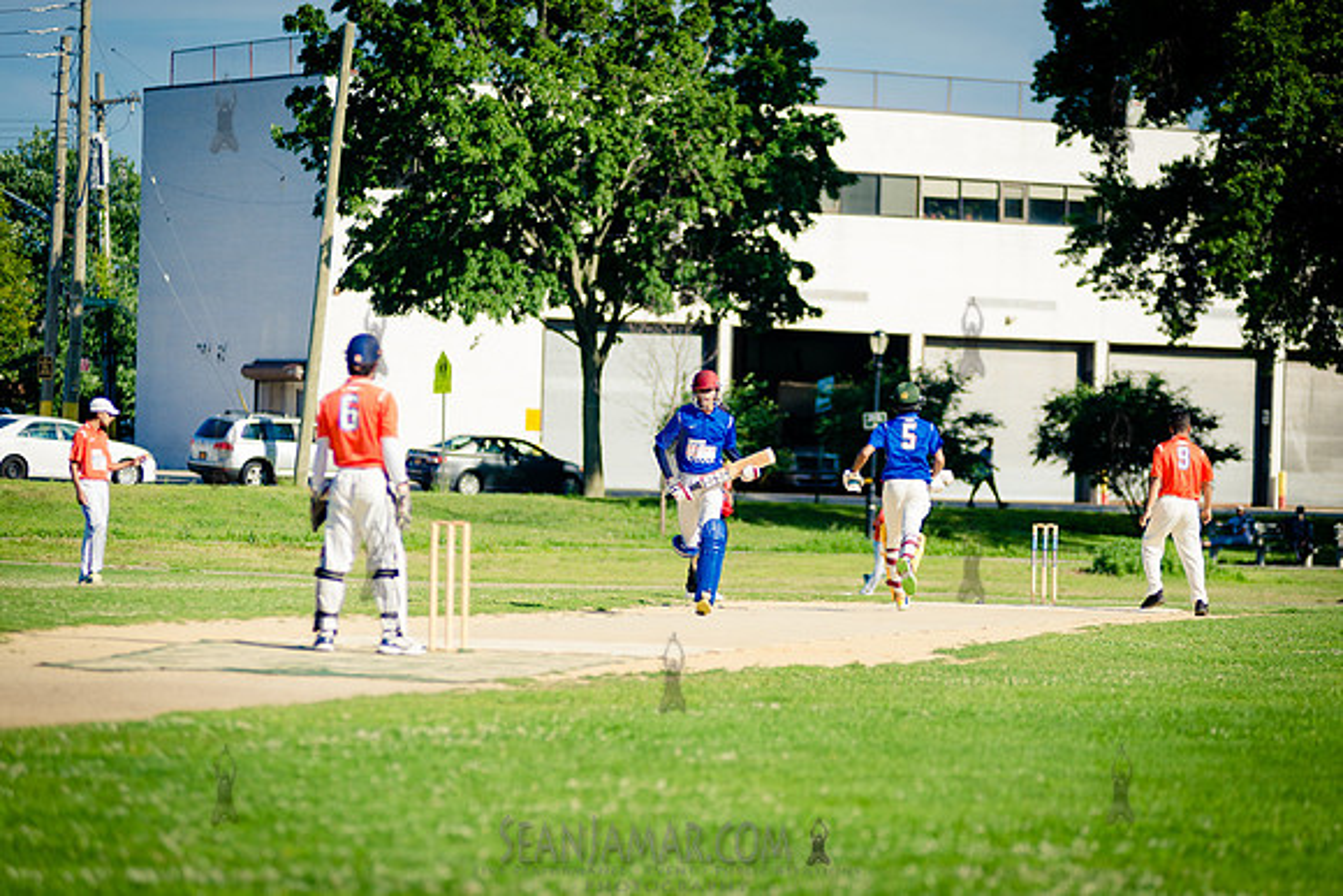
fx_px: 6181
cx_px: 718
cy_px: 479
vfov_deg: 8.3
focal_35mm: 166
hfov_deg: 12.4
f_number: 2.8
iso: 200
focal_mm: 155
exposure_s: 1/2000
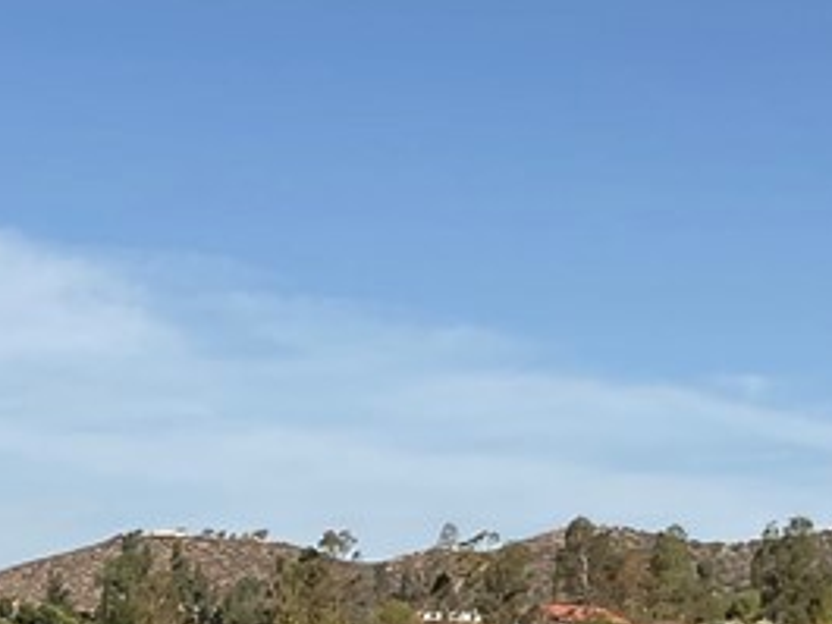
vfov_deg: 12.4
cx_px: -78
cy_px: 1013
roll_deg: -3.1
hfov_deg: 17.0
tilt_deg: -6.5
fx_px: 2693
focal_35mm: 112
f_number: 1.8
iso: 16
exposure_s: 1/2227
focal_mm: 3
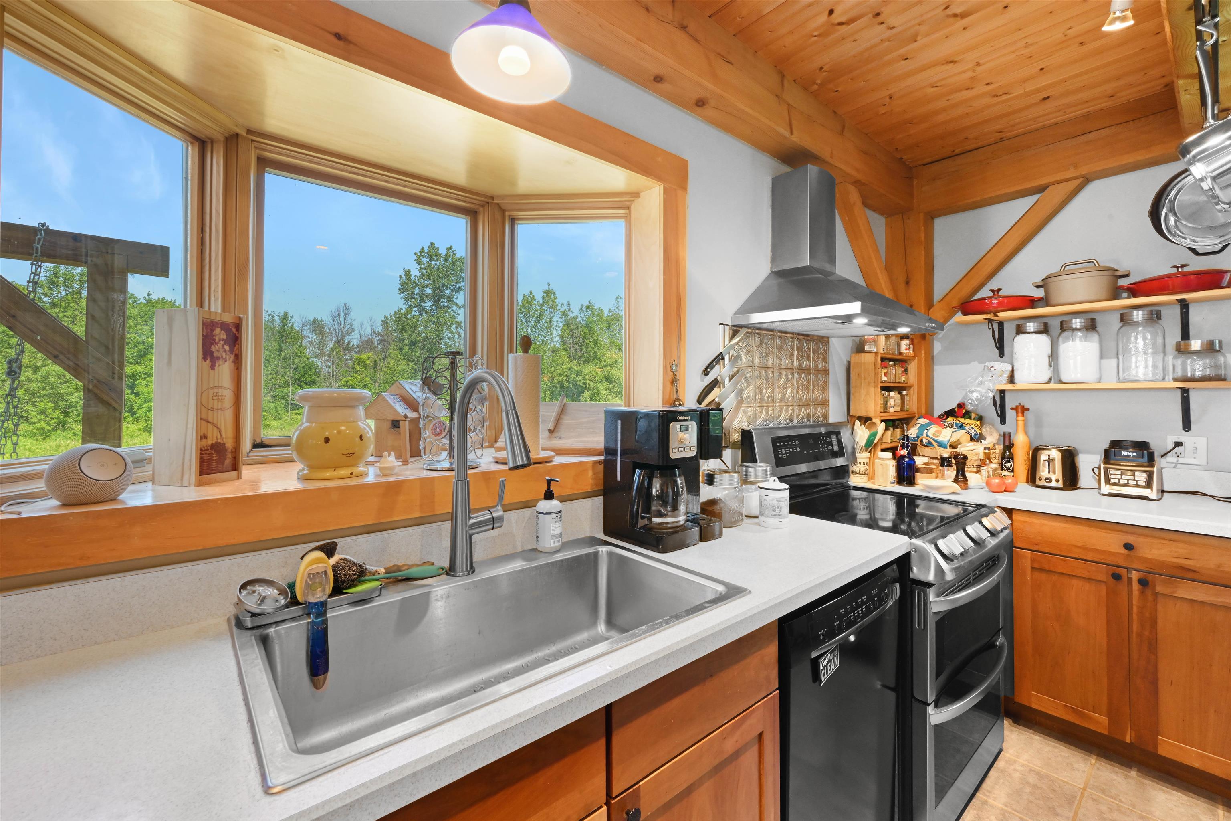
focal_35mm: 14
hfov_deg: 104.3
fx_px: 479
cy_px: 410
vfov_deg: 81.2
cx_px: 616
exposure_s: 1/5
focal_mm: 14
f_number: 14
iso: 1000
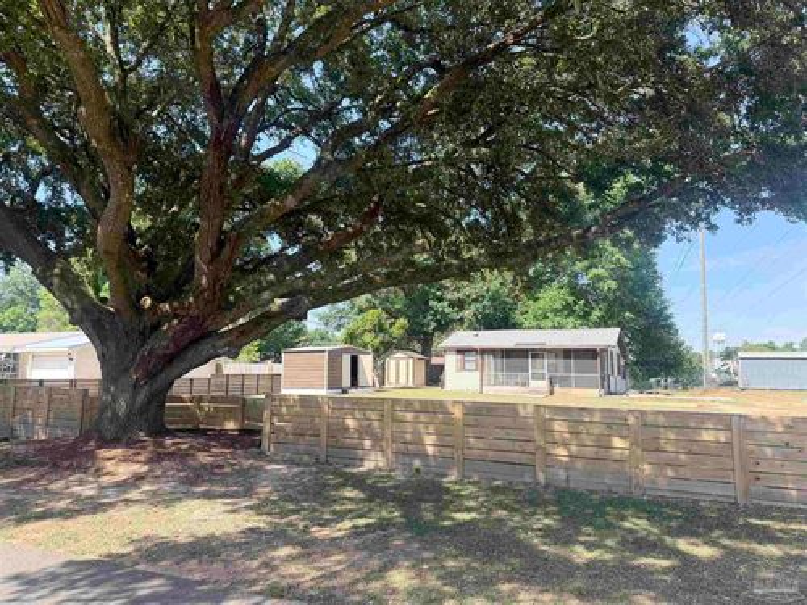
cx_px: 404
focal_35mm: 24
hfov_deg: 71.6
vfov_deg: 56.8
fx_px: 560
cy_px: 302
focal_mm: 6.76
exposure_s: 1/1410
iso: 100
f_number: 1.78
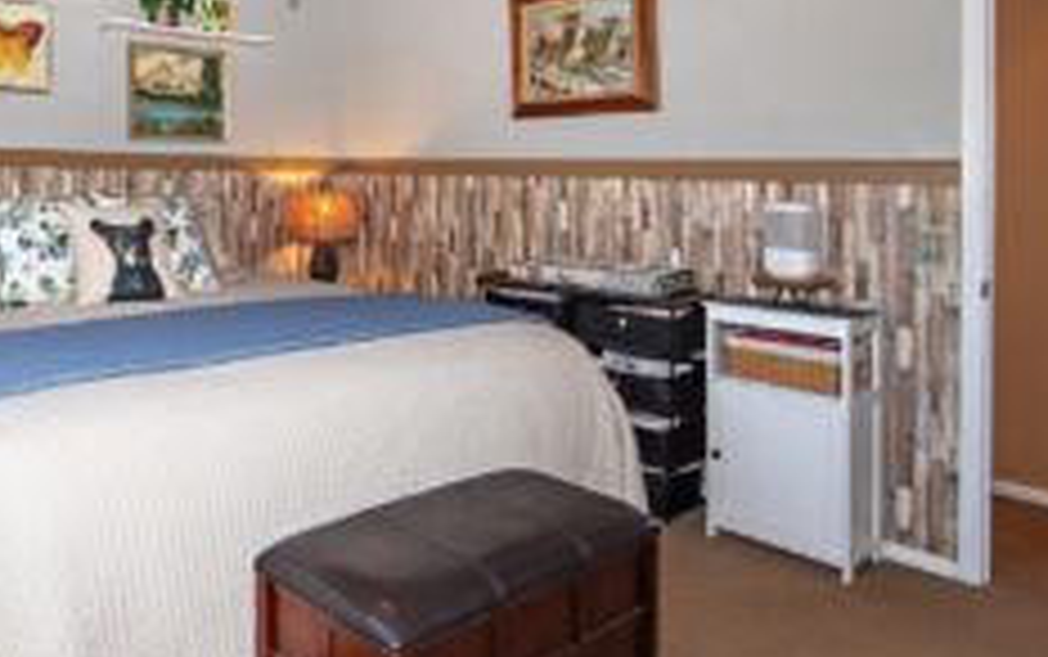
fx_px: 800
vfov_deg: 43.7
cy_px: 200
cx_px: 238
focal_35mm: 28
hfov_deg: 61.9
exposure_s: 1/30
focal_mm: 16
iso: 200
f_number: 6.3
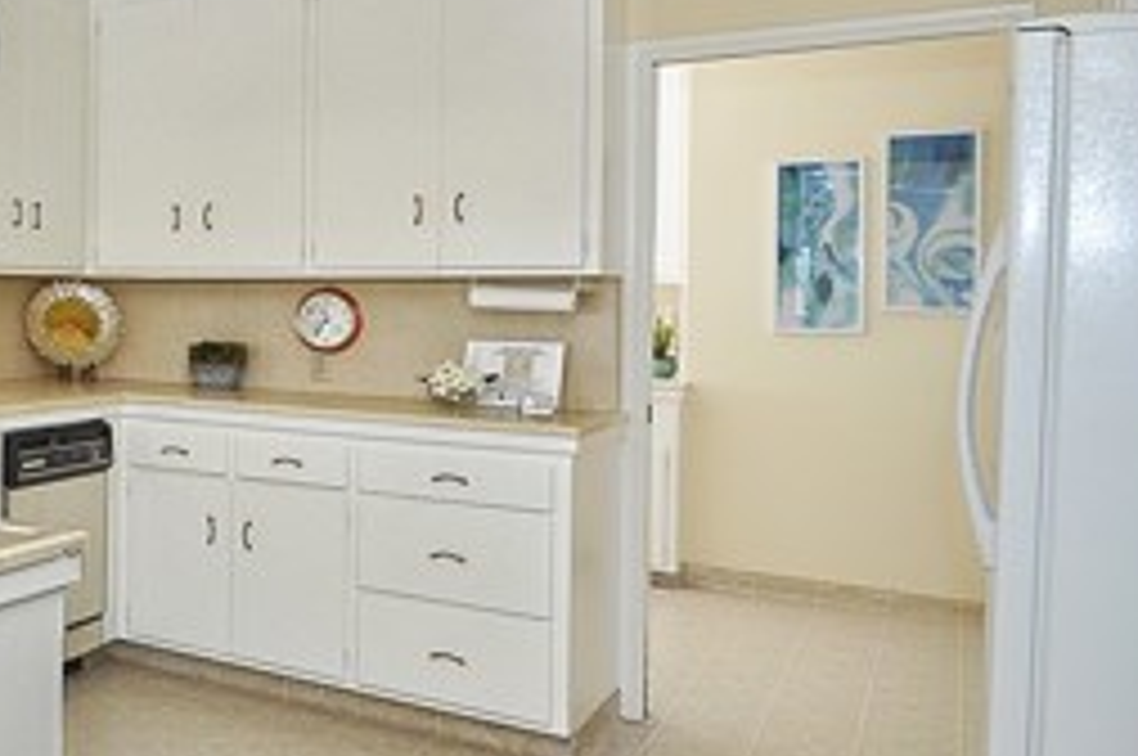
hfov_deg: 37.8
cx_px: -234
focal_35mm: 38
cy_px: 236
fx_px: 1200
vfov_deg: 34.6
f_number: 9
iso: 200
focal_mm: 10
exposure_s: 1/50
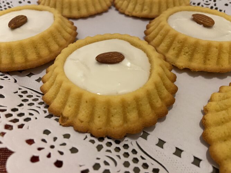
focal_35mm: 26
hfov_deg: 67.3
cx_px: 116
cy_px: 86
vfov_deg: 53.0
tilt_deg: -47.1
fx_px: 173
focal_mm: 4.25
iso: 320
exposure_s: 1/33
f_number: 1.8
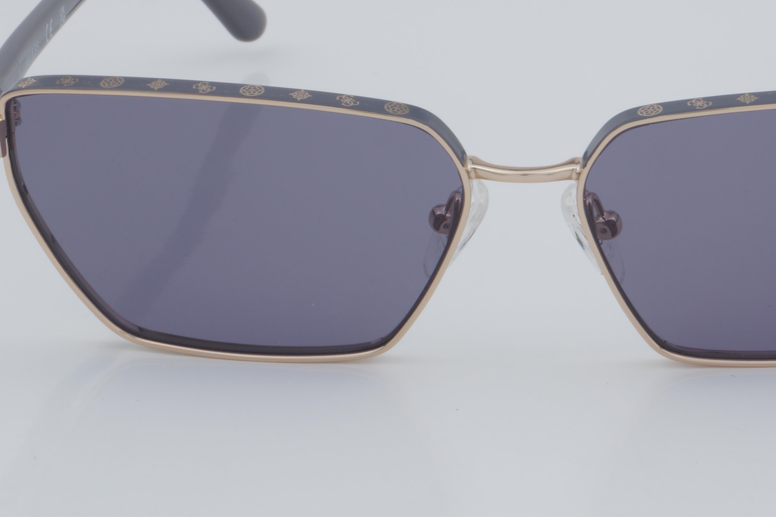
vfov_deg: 10.6
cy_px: 216
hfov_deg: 15.9
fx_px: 2776
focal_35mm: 129
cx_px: 524
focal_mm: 55
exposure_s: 1/4
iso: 100
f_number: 32
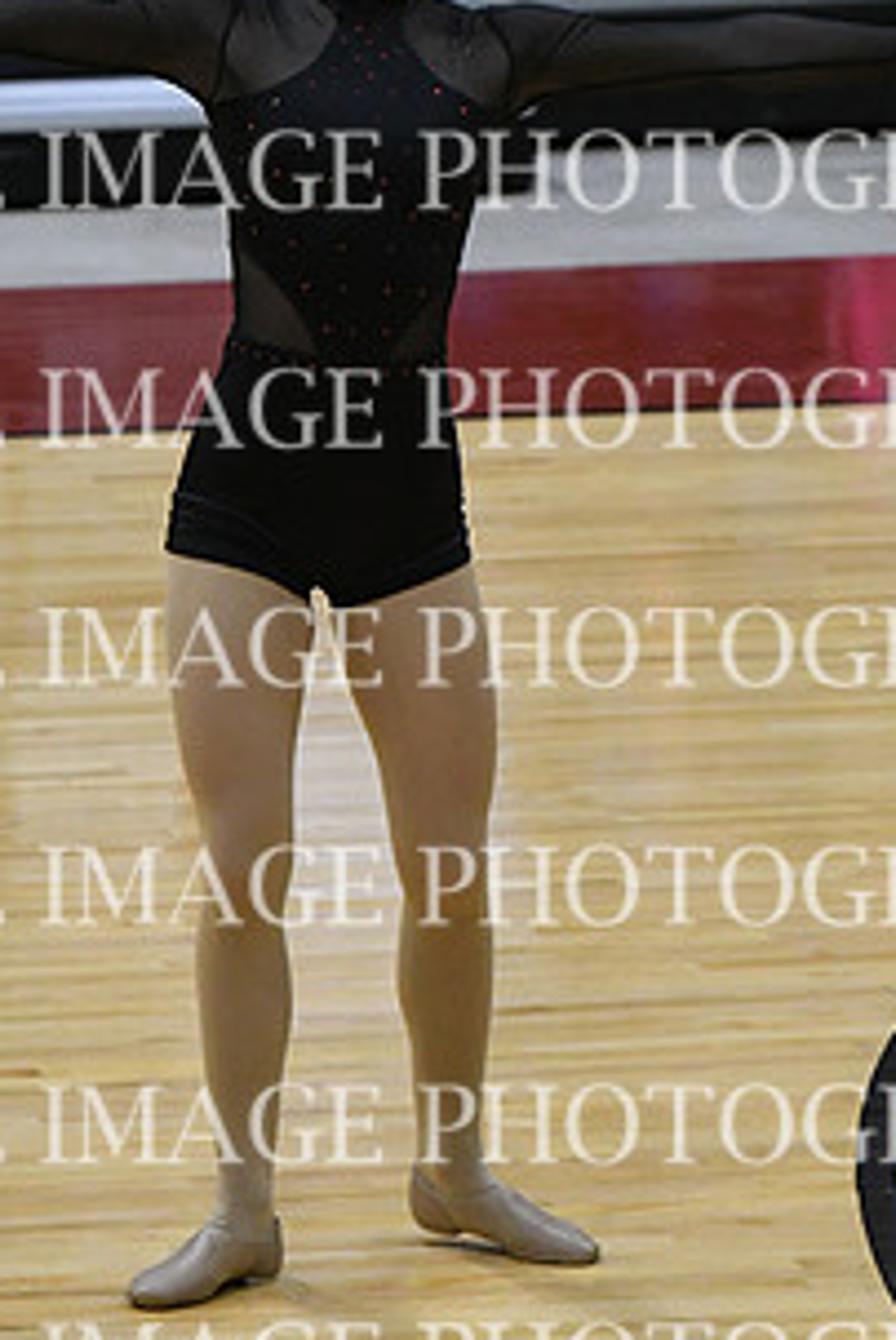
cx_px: 388
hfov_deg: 2.9
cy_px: 528
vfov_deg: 4.3
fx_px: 17654
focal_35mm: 474
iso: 5000
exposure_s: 1/500
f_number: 4
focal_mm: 165
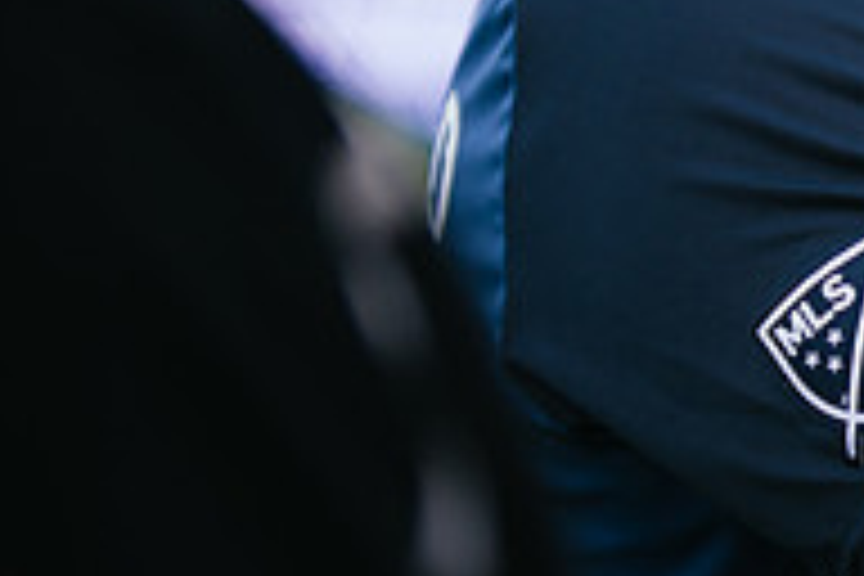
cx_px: 1296
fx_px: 9407
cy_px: -194
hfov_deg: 5.2
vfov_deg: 3.5
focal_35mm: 392
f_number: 2.8
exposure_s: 1/640
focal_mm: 130
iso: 250
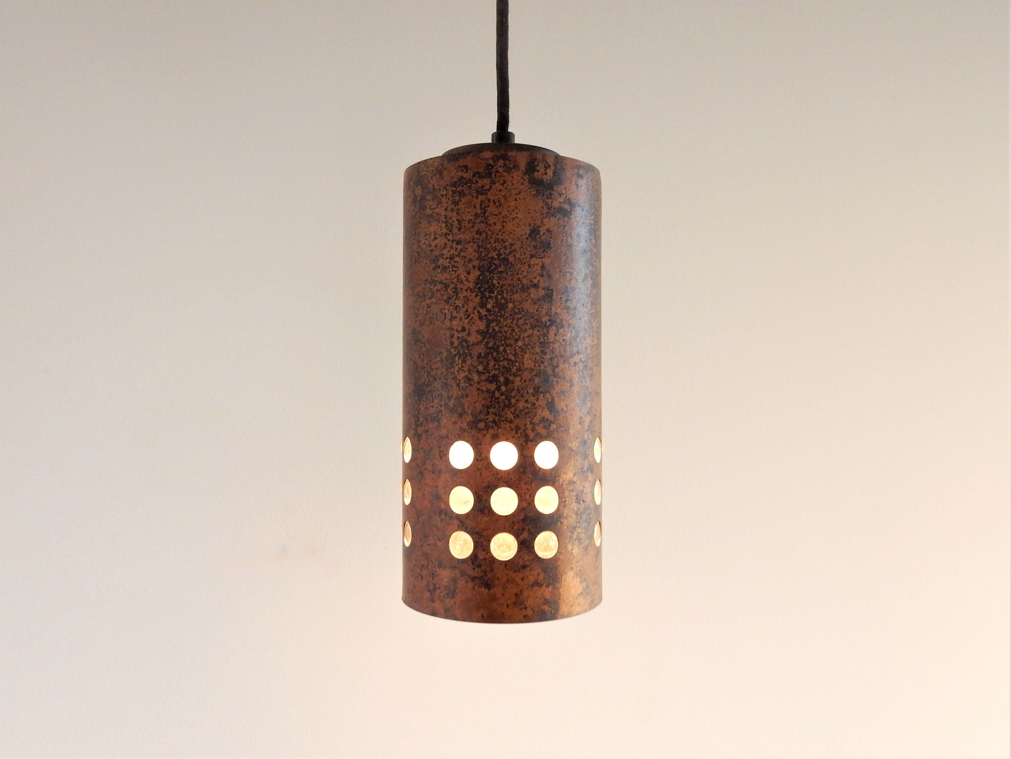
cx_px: 506
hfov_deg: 69.4
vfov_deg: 54.9
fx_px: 730
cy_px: 380
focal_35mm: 25
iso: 400
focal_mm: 4.5
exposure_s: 1/15
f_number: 3.7
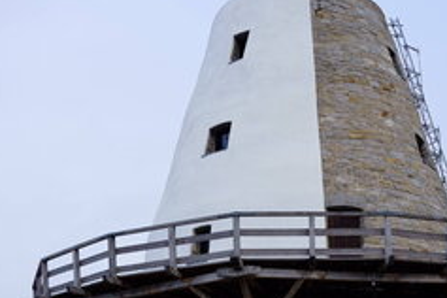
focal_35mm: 59
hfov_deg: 33.8
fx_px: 733
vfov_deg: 22.8
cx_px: 273
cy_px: 214
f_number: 4
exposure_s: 1/250
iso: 100
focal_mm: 35
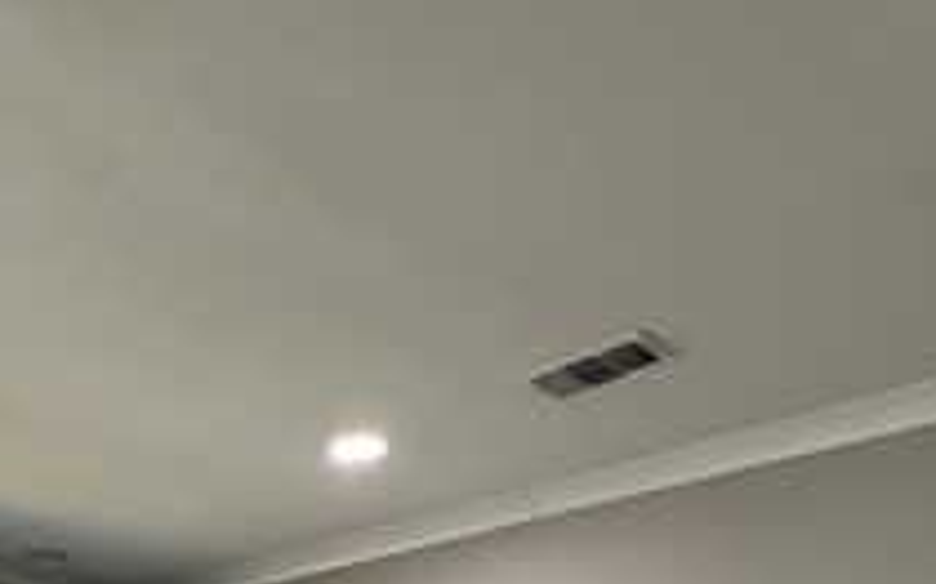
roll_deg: -3.0
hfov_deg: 43.4
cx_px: 103
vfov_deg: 22.6
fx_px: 1071
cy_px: 954
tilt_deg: -1.0
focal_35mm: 42
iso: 50
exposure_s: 1/120
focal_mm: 1.57
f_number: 1.8
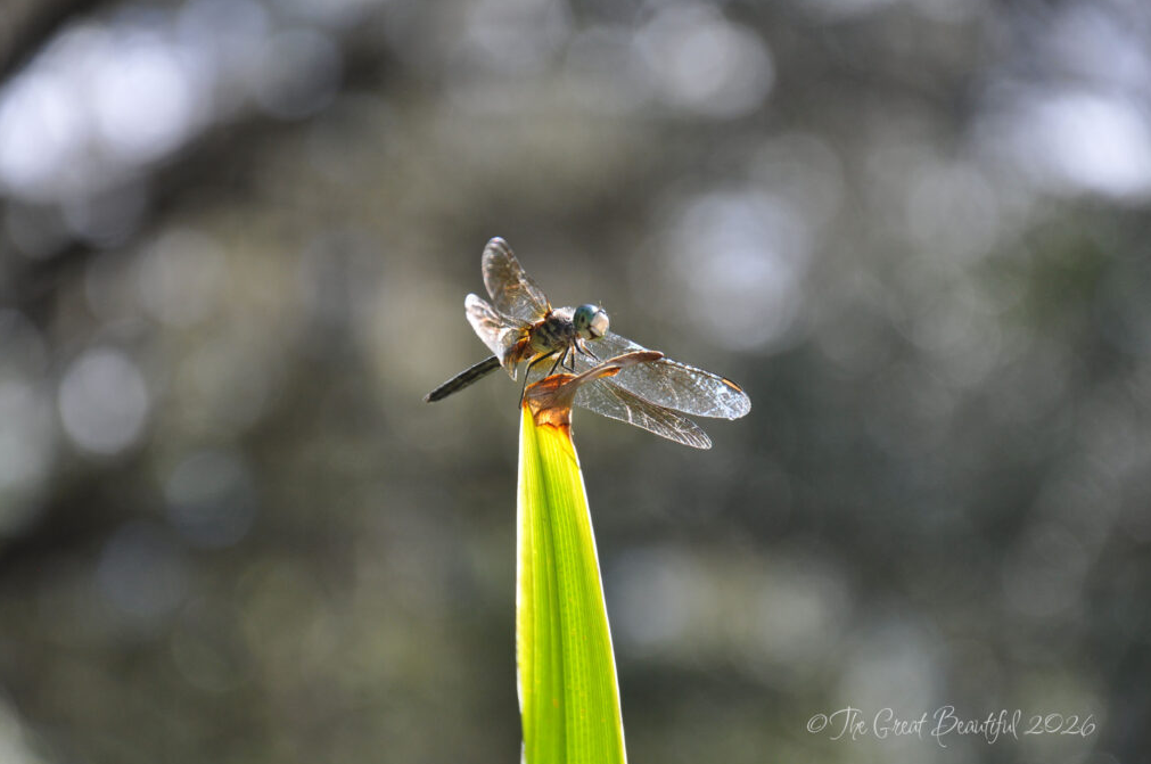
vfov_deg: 8.6
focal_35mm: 160
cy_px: 385
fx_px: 5092
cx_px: 572
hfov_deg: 12.9
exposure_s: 1/400
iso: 400
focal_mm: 105
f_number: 5.6
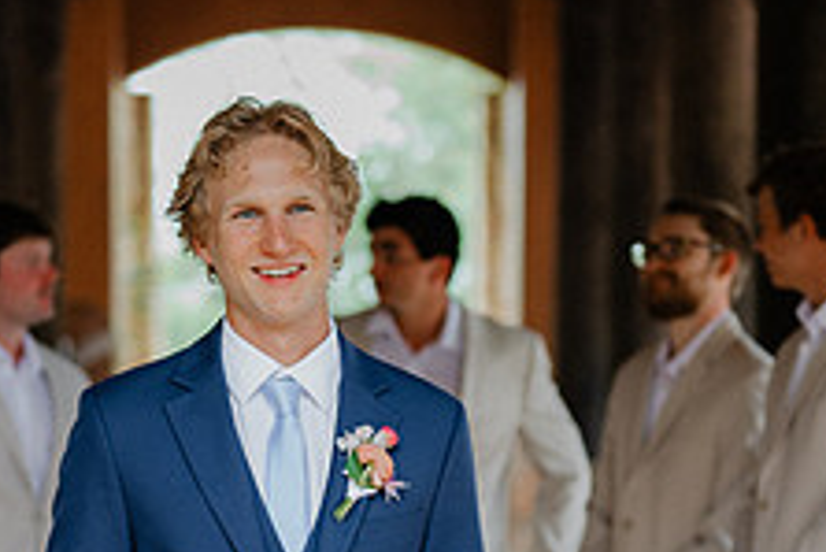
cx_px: 322
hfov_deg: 15.7
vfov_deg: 10.5
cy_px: 487
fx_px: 2985
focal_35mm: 130
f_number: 1.8
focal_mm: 50
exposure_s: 1/250
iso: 160
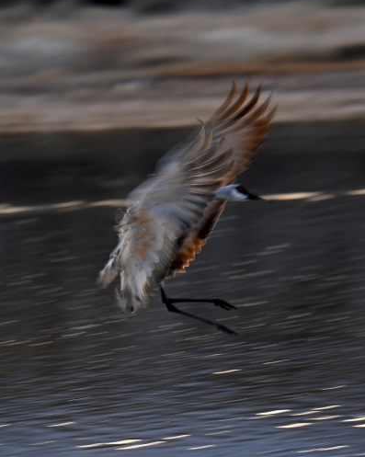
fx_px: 8042
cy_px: 219
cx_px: 183
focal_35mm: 595
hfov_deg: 2.6
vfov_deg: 3.3
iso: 800
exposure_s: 1/60
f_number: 6.3
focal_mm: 350
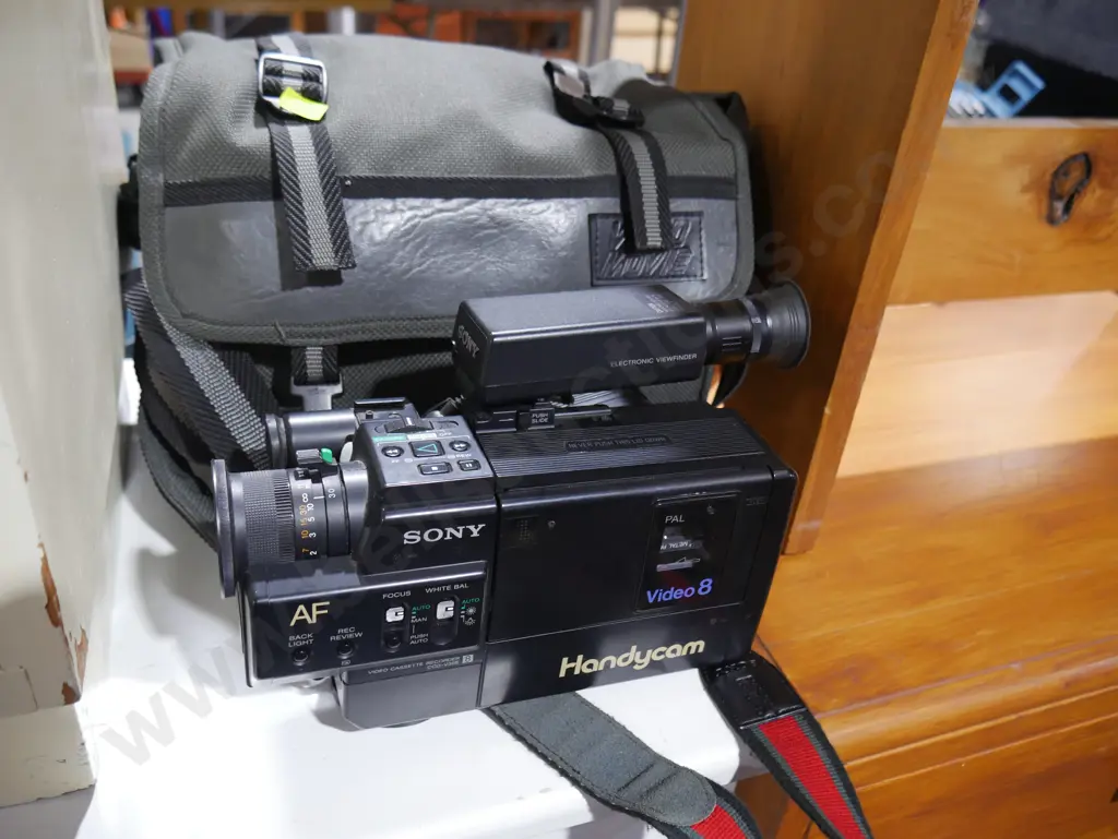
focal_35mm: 28
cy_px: 420
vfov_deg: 49.8
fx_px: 905
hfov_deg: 63.4
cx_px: 559
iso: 800
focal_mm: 14
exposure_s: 1/60
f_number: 3.5
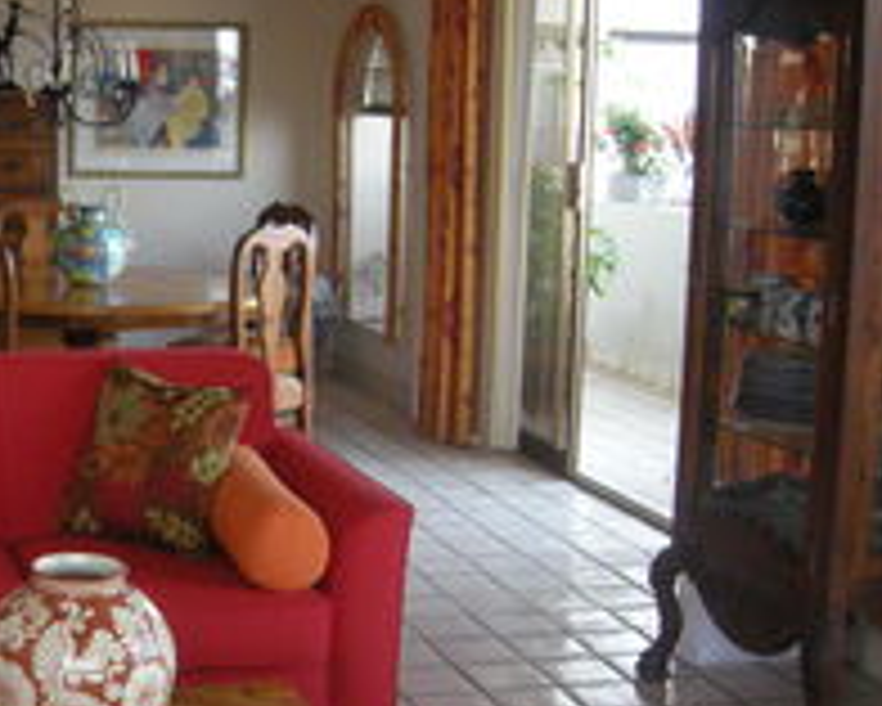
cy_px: 418
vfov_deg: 23.8
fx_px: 1671
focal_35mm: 64
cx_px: 130
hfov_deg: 28.7
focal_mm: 7.5
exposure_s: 1/61
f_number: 3.4
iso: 358
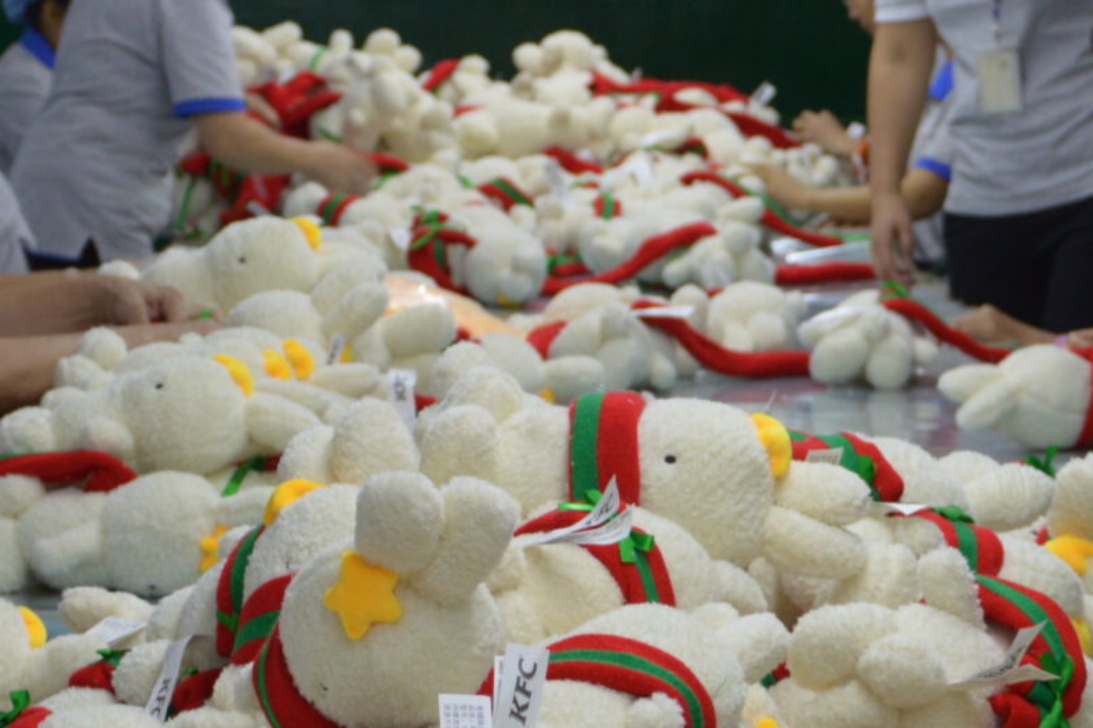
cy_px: 669
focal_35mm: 170
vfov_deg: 8.1
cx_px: 622
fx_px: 5149
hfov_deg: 12.1
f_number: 4.5
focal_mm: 35
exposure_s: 1/30
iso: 360
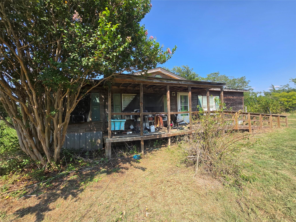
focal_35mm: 13
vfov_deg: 89.9
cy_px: 111
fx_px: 111
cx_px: 148
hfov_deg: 106.2
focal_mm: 1.7
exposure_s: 1/560
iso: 25
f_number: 2.2
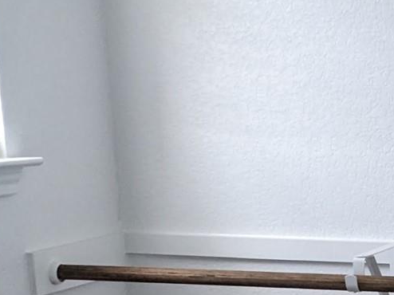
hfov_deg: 17.1
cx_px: 412
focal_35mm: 112
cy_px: 558
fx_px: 1274
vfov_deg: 12.0
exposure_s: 1/99.9
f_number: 1.73
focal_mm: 4.38
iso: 198
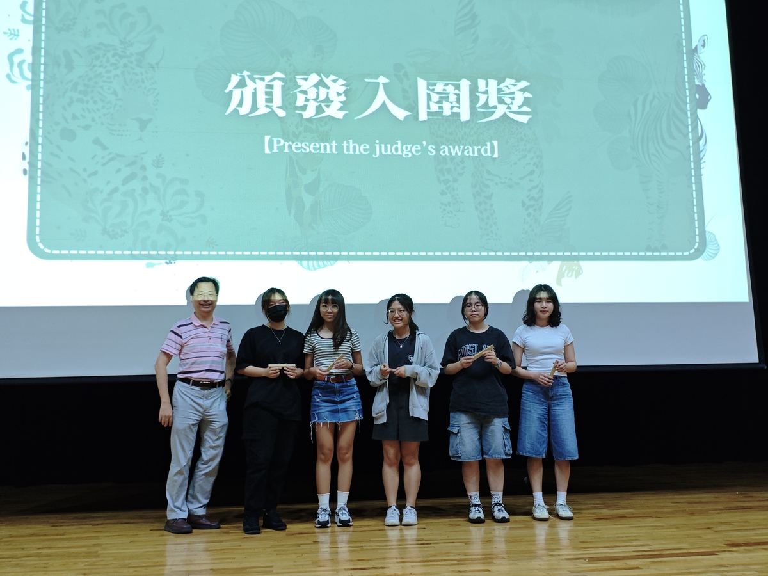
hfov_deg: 54.0
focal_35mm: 34
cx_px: 384
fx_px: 754
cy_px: 288
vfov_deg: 41.8
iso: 400
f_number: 1.59
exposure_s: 1/24
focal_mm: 4.94
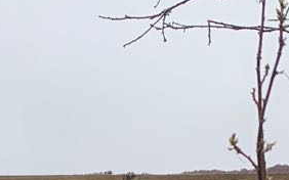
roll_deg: -1.1
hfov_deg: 15.0
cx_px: -196
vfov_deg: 9.7
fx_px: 984
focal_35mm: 125
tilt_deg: -7.0
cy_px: 366
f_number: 1.8
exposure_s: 1/362
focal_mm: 4.25
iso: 25
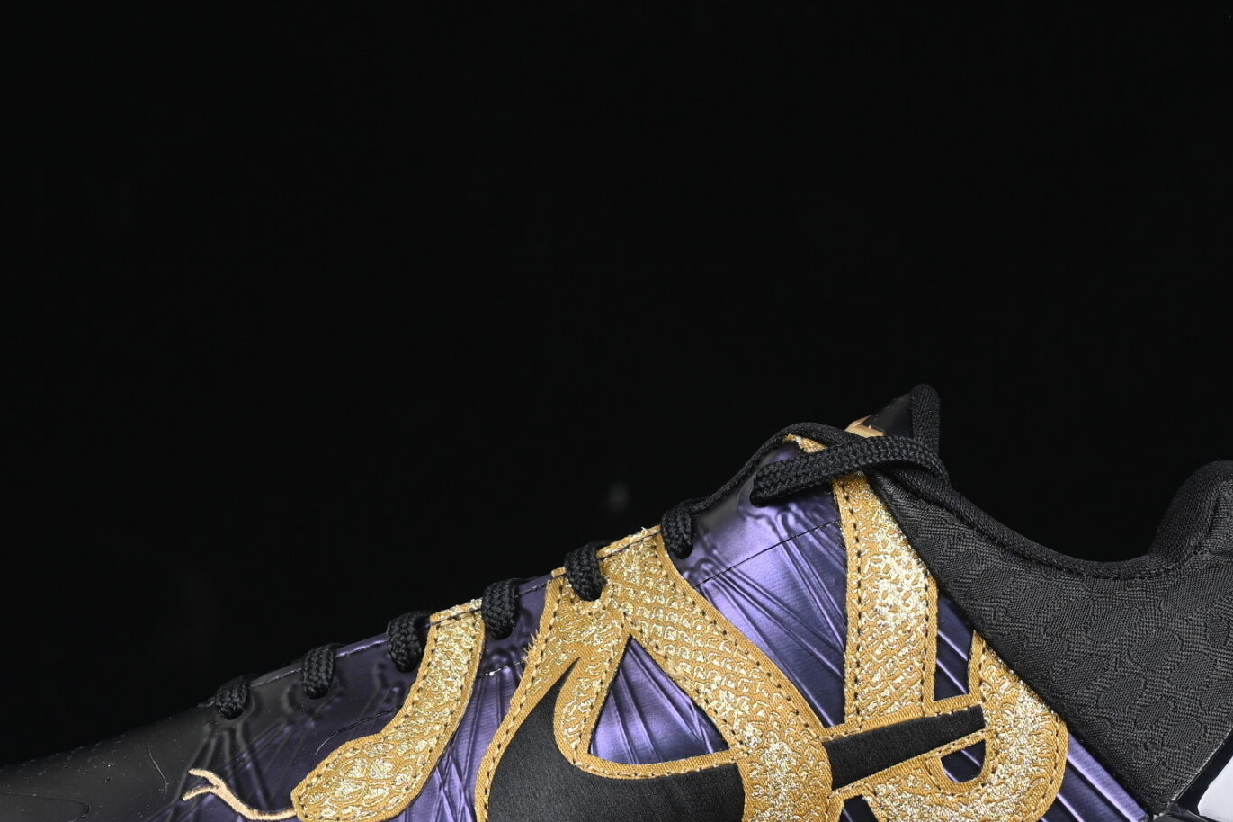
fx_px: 4795
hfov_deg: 14.7
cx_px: 612
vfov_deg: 9.8
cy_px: 615
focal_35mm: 140
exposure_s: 1/50
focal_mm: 50
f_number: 6.3
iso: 160
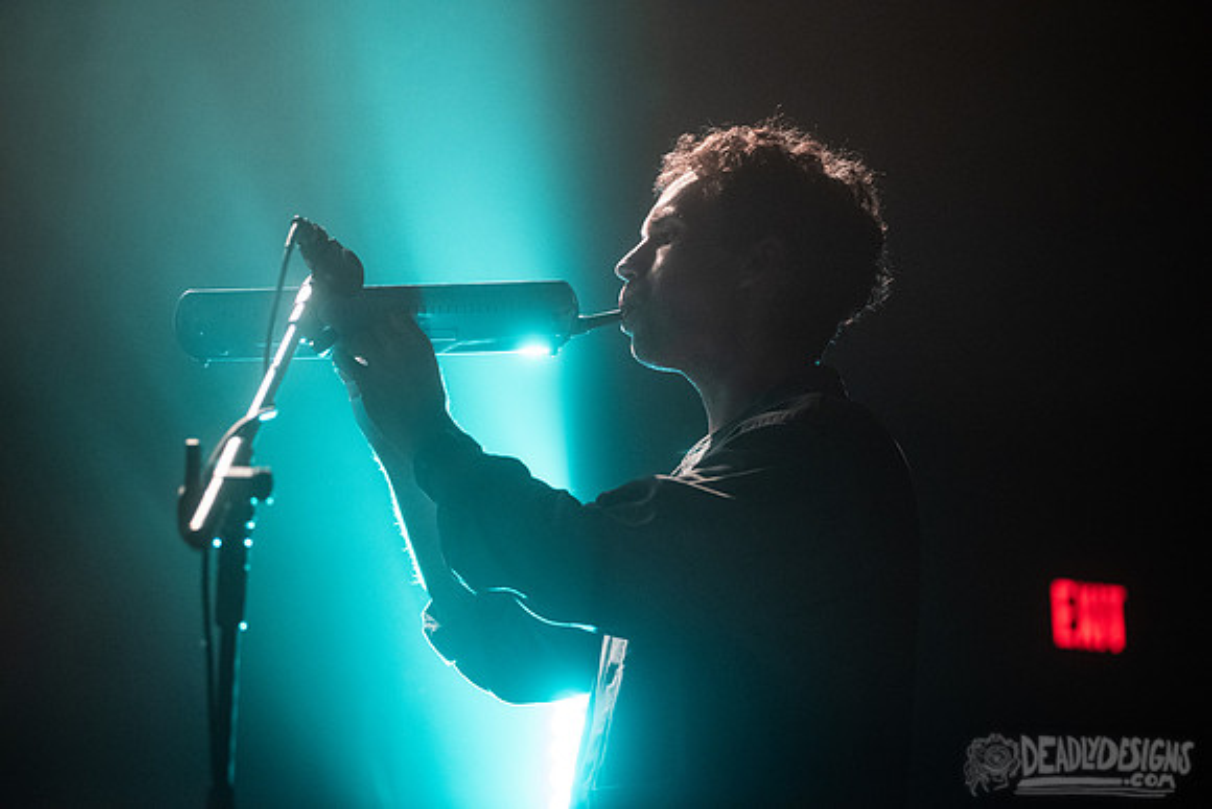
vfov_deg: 14.4
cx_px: 606
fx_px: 3199
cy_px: 404
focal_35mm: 95
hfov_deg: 21.5
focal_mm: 95
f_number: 3.2
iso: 3200
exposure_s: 1/250
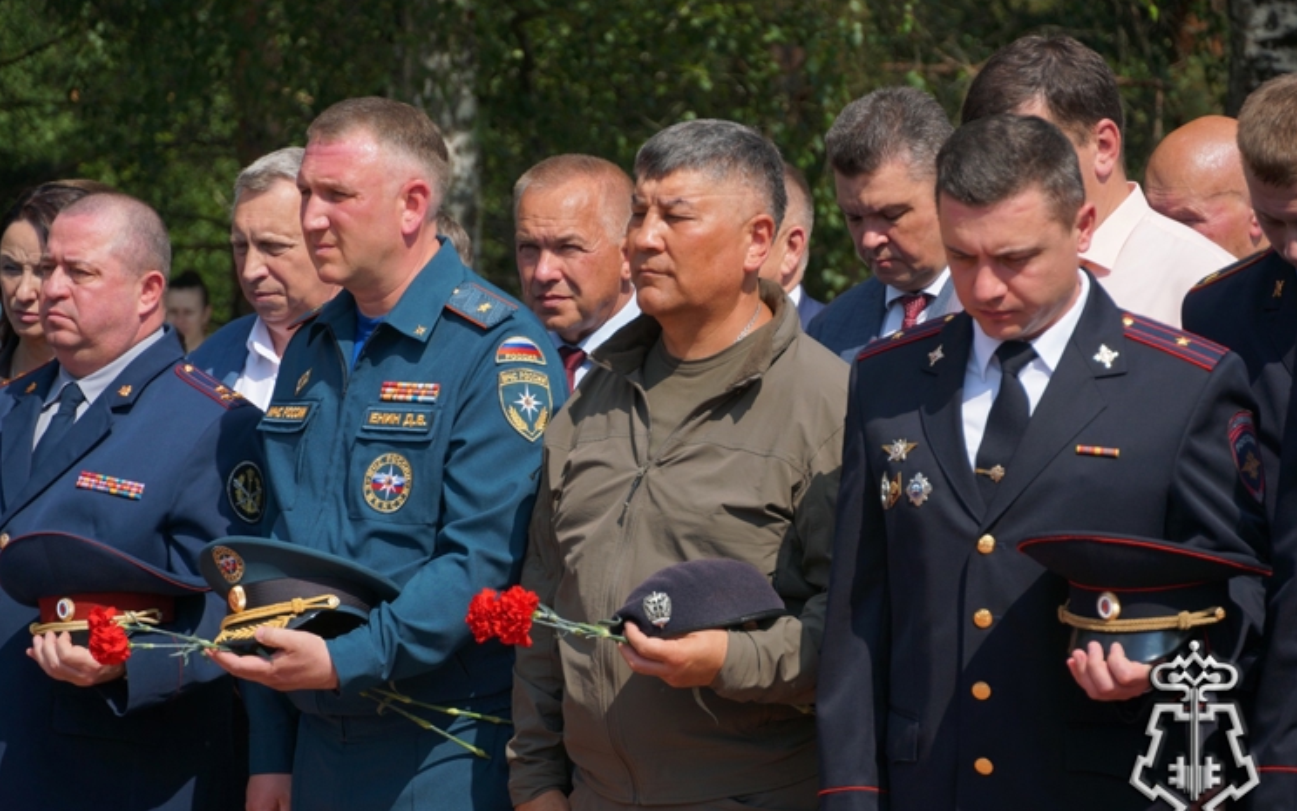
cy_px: 410
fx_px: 5444
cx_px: 651
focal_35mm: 154
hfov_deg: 13.6
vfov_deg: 8.5
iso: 100
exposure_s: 1/500
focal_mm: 100
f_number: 5.6
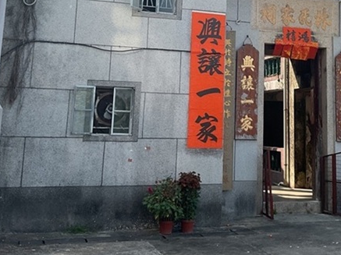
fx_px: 551
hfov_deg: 34.1
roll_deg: -0.8
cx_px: 226
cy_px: 29
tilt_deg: +9.2
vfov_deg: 25.3
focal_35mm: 56
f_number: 1.8
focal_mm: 3
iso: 16
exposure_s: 1/1144
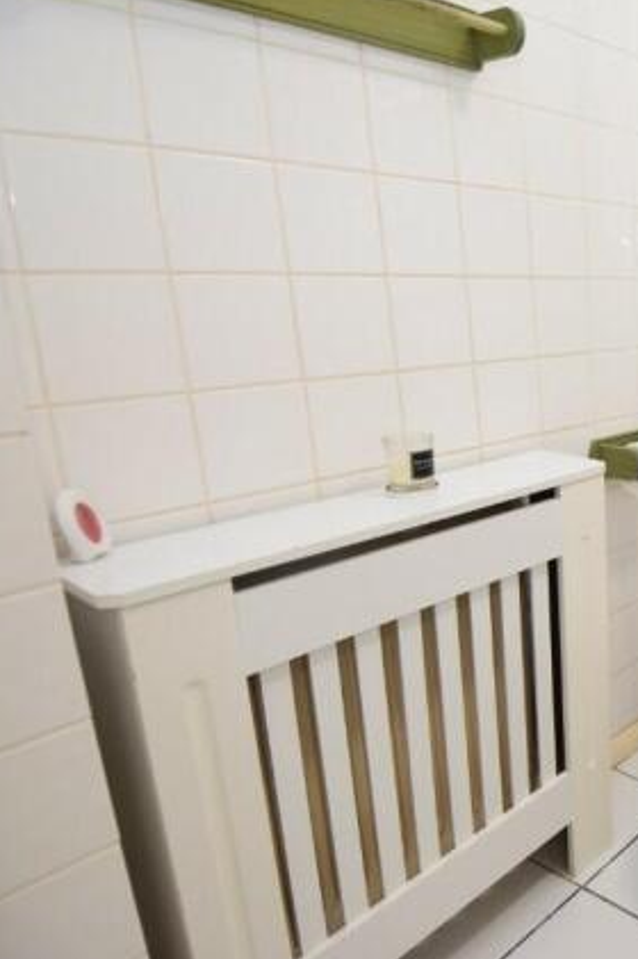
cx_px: 725
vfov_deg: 65.5
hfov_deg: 37.6
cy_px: 473
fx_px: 746
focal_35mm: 28
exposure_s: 1/100
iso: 800
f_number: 5
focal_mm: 12
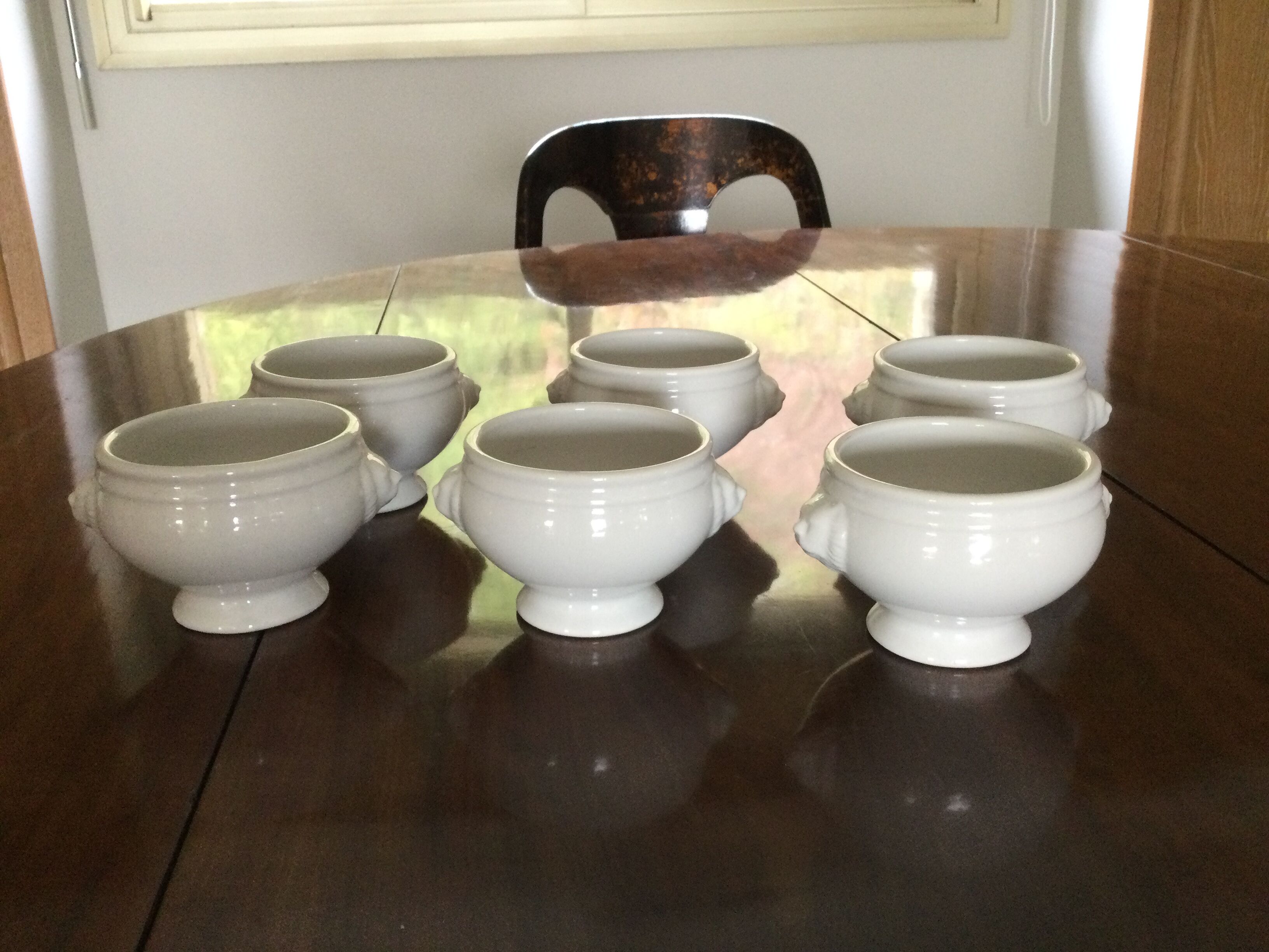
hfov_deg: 58.4
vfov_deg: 45.4
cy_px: 476
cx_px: 634
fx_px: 1136
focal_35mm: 31
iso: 160
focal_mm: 3.3
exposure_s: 1/33
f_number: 2.4
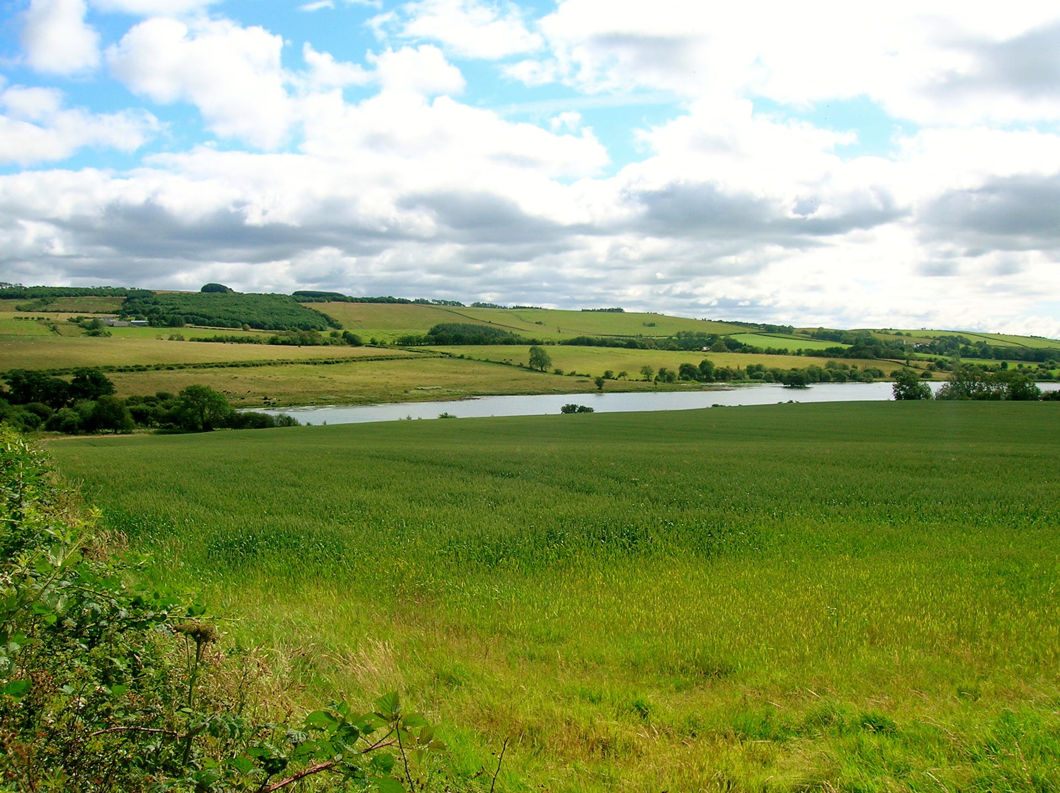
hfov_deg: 54.0
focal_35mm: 34
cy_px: 396
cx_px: 530
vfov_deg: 41.7
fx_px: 1040
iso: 50
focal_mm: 5.7
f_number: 4.9
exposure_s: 1/506
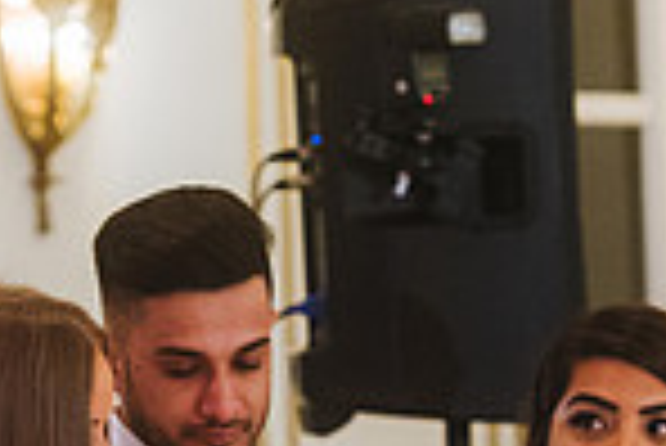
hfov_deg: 4.3
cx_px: 216
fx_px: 8852
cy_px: 719
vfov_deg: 2.9
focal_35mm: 478
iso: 2000
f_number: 2.8
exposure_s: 1/80
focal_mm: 122
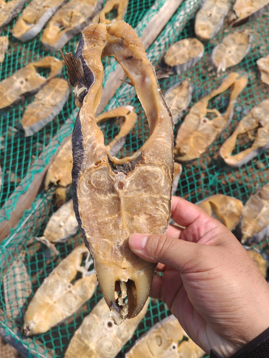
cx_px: 140
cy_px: 175
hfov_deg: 48.2
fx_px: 300
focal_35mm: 29
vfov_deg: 61.6
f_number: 1.95
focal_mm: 5.52
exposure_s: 1/1700
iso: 50
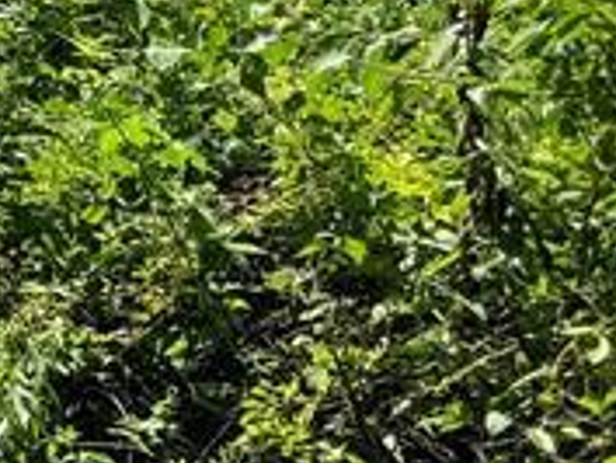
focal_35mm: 139
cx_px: -860
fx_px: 2475
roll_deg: -0.5
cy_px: -49
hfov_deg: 11.6
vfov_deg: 10.6
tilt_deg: +2.2
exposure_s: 1/1818
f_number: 1.78
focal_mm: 6.76
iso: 80
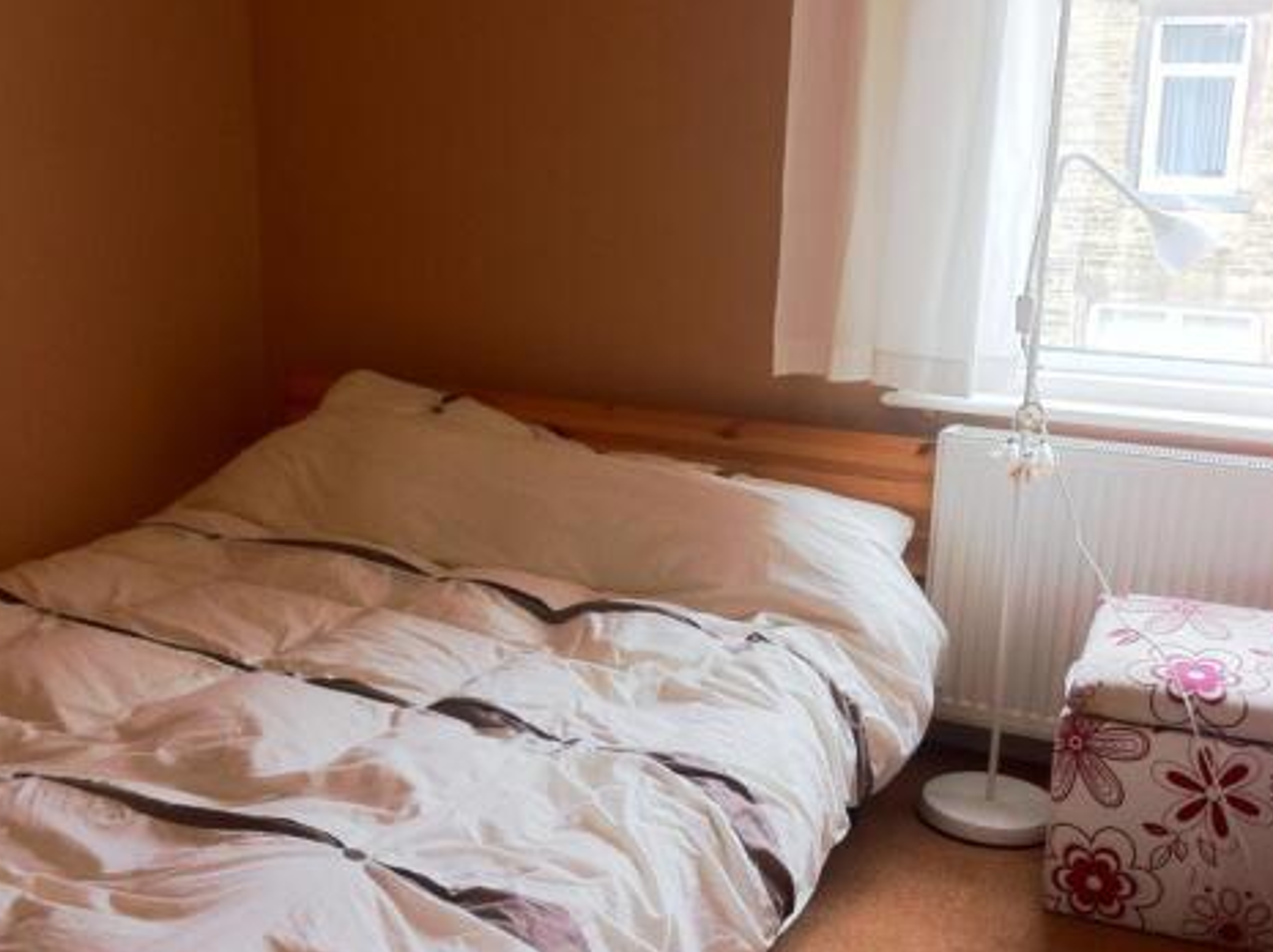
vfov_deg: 32.8
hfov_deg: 42.7
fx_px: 1617
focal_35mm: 44
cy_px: 505
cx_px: 494
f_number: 2.8
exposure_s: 1/24
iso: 80
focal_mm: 3.85
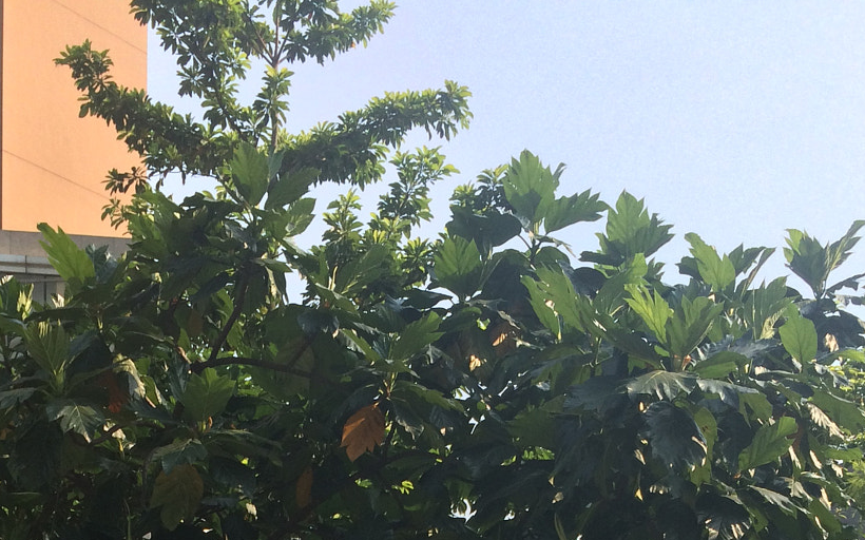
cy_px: 842
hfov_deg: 34.0
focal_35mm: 60
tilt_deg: -1.6
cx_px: 379
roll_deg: +0.5
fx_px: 1414
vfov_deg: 18.7
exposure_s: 1/1208
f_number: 2.2
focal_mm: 4.15
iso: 32
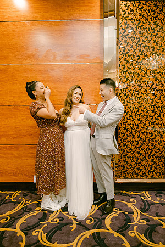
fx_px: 165
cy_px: 124
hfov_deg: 53.1
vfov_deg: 73.7
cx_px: 82
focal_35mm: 24
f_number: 2.8
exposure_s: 1/125
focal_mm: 16
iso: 800
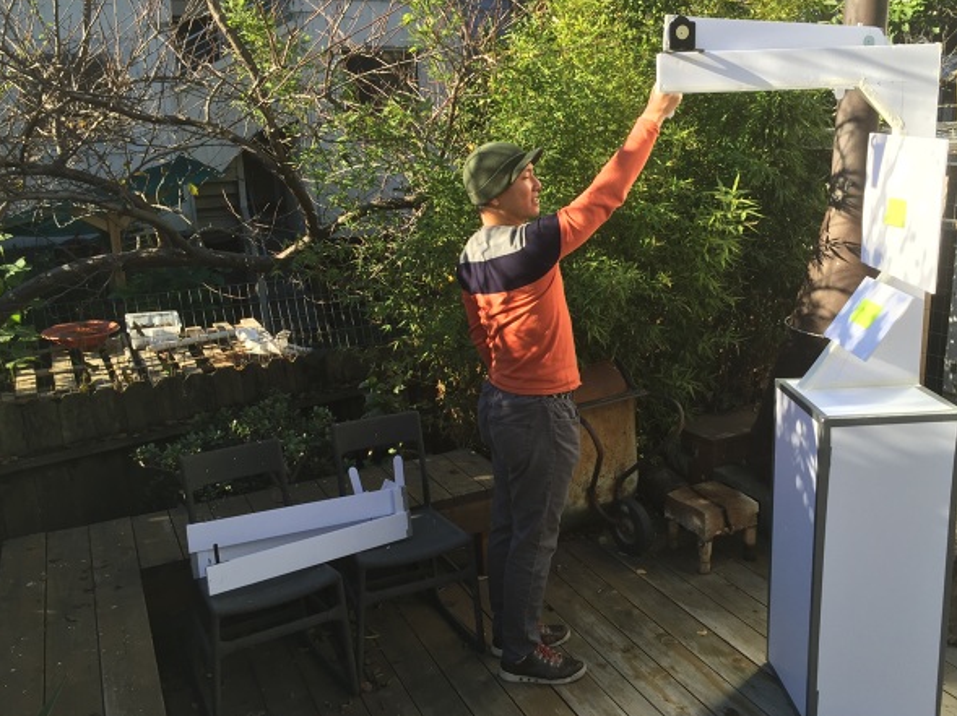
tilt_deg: -14.8
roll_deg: +0.4
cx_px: 541
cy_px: 369
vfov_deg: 42.9
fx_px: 912
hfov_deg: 55.2
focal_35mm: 33
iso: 32
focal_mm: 4.15
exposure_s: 1/482
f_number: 2.2
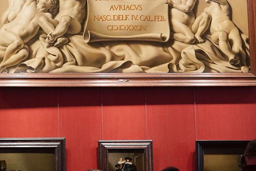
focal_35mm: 87
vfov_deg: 15.7
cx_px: 12
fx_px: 619
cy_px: 105
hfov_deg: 22.6
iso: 3200
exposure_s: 1/80
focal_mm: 24
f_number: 3.5
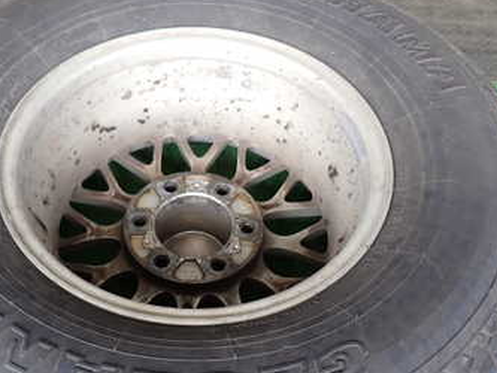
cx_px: 197
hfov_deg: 41.9
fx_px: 646
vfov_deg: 32.1
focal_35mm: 45
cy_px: 233
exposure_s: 1/80
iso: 100
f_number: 2
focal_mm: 4.5
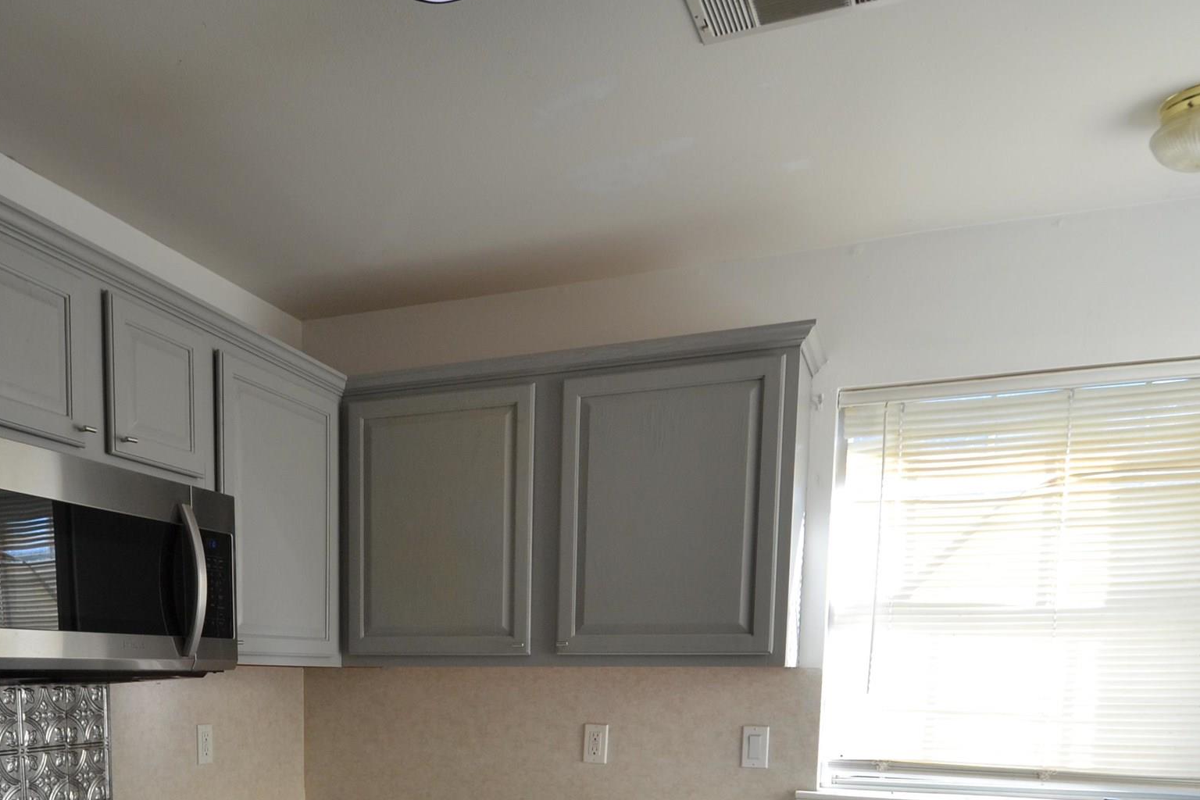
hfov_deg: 61.2
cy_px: 738
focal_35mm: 30
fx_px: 1000
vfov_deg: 40.0
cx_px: 457
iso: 180
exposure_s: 1/60
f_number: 5.6
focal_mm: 10
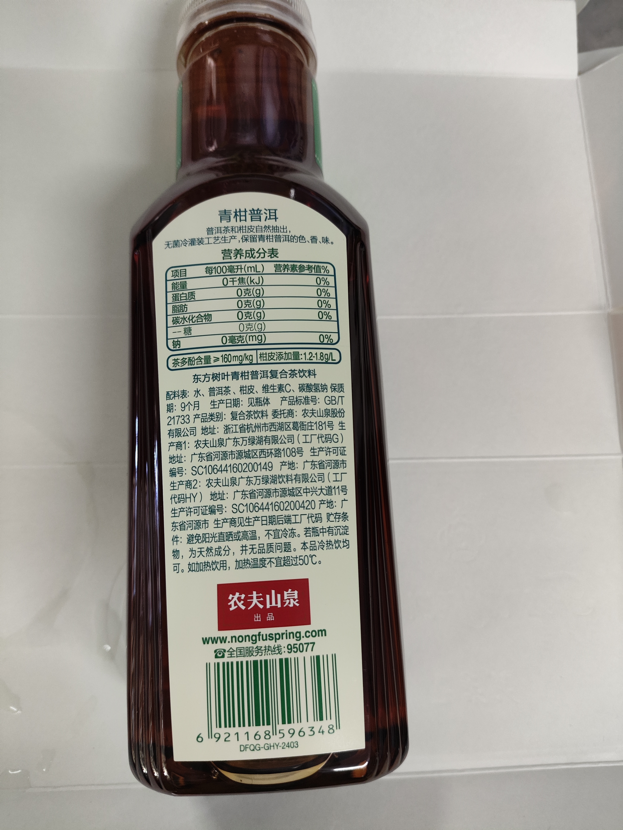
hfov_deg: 54.9
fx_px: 599
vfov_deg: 69.4
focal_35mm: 25
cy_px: 415
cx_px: 312
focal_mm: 4.71
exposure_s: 1/33.3
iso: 646
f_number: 1.79
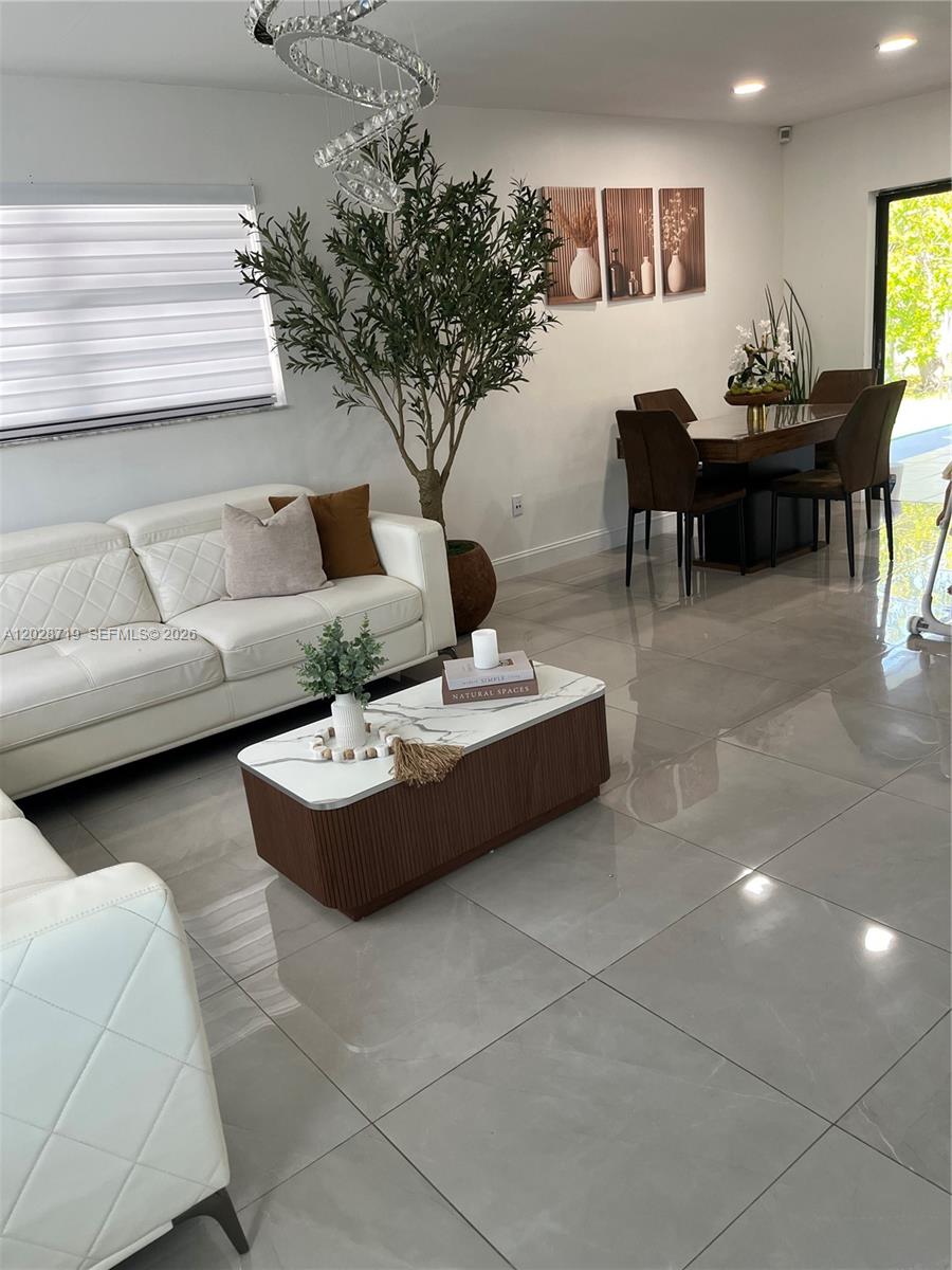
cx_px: 476
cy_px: 635
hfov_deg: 53.1
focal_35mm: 26
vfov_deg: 67.3
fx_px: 953
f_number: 1.6
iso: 125
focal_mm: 5.1
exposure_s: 1/120
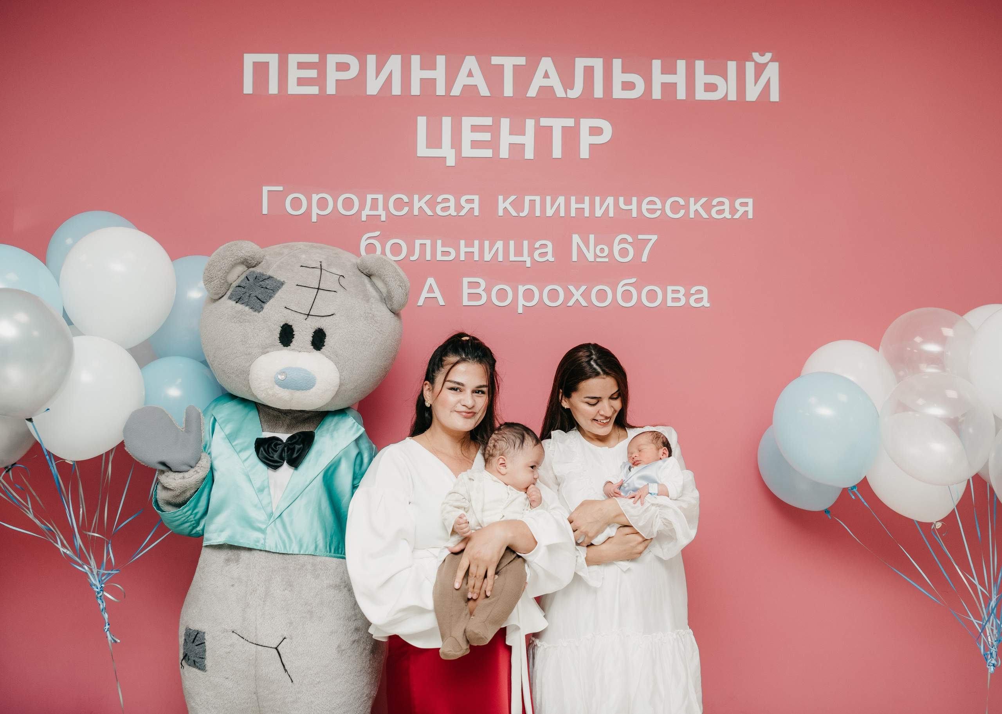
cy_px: 339
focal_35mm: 32
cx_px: 531
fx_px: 898
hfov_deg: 58.2
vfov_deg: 43.4
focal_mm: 28
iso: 200
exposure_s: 1/160
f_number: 4
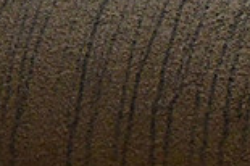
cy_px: -343
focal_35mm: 532
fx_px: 3690
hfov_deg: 3.9
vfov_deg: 2.5
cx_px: -23
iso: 1800
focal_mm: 50
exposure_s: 1/80
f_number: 16
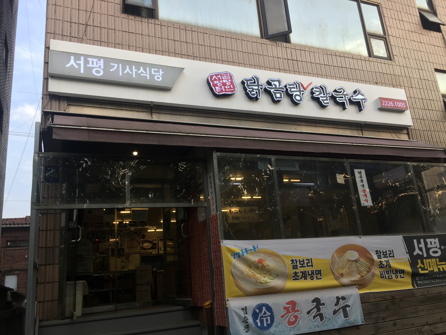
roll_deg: +5.4
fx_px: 374
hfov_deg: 61.7
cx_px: 223
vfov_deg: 48.2
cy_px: 168
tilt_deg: +15.7
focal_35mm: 29
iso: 40
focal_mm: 4.15
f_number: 2.2
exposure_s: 1/120
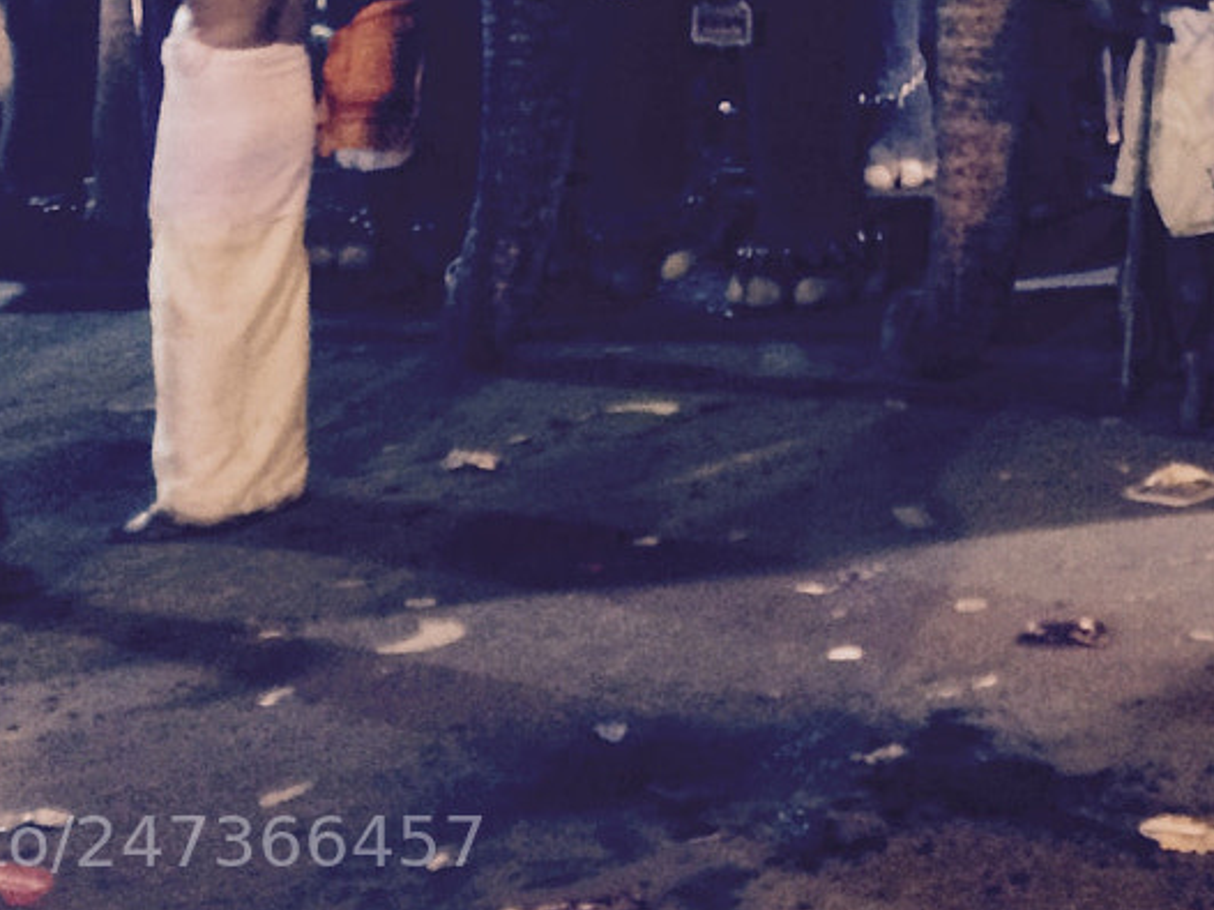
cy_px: -359
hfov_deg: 21.7
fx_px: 3086
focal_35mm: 88
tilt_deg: +3.3
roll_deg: +0.6
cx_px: 1122
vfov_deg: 15.7
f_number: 2.2
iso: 250
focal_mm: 4.15
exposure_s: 1/17
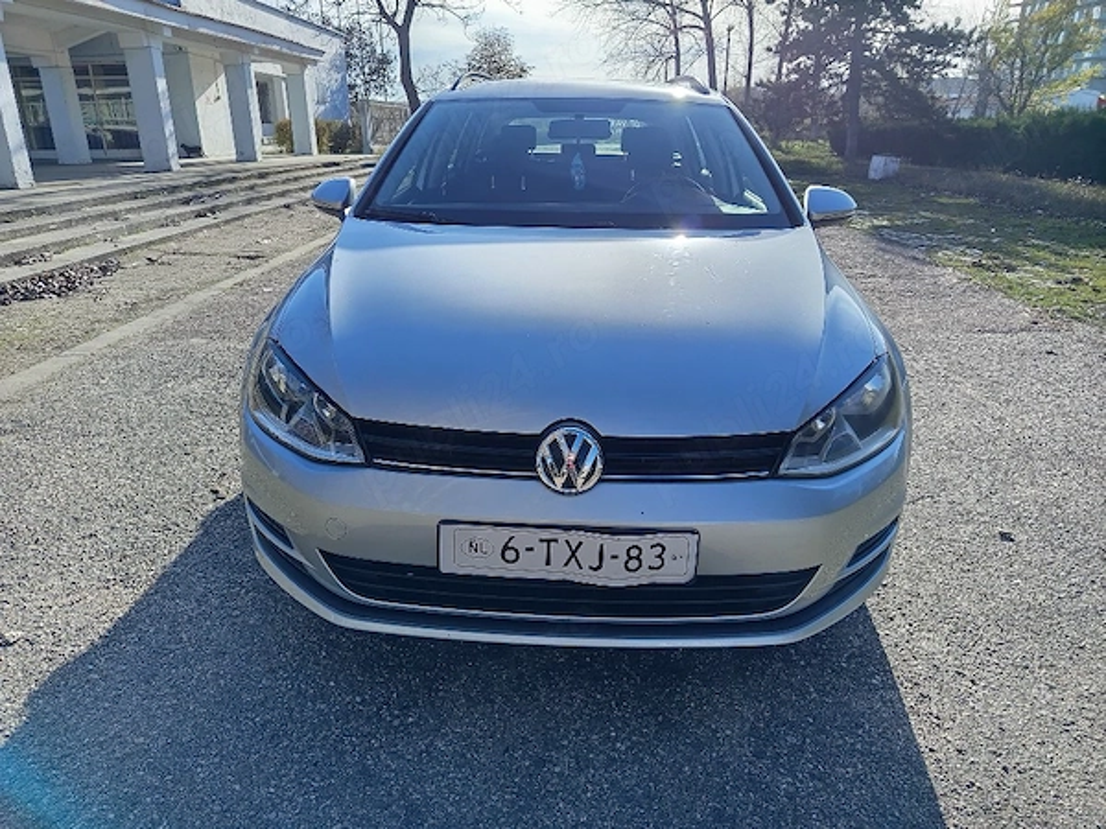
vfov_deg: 56.8
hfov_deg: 71.6
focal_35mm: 24
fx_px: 767
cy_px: 414
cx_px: 553
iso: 50
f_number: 1.7
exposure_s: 1/435
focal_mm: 5.24
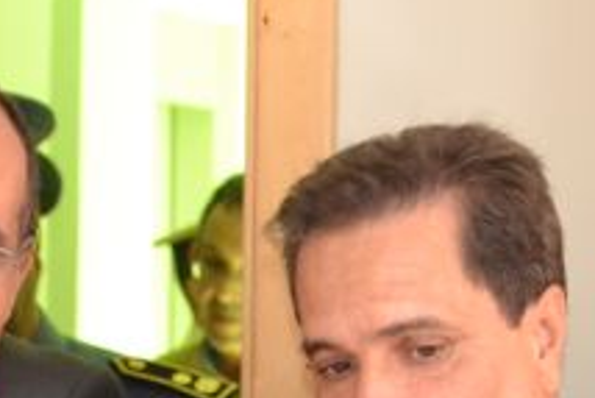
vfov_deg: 6.4
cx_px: 195
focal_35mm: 215
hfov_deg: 9.6
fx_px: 3556
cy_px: 440
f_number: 5.3
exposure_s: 1/60
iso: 3200
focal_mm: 48
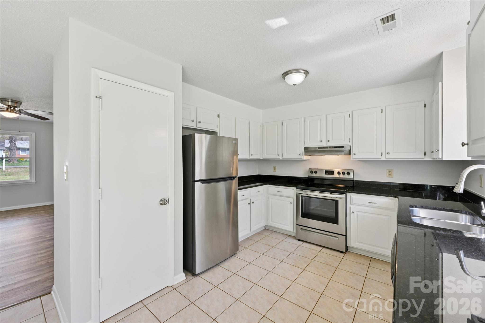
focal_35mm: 14
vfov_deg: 81.2
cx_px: 242
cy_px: 162
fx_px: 189
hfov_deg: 104.3
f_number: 8
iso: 160
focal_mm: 14
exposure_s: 1/15
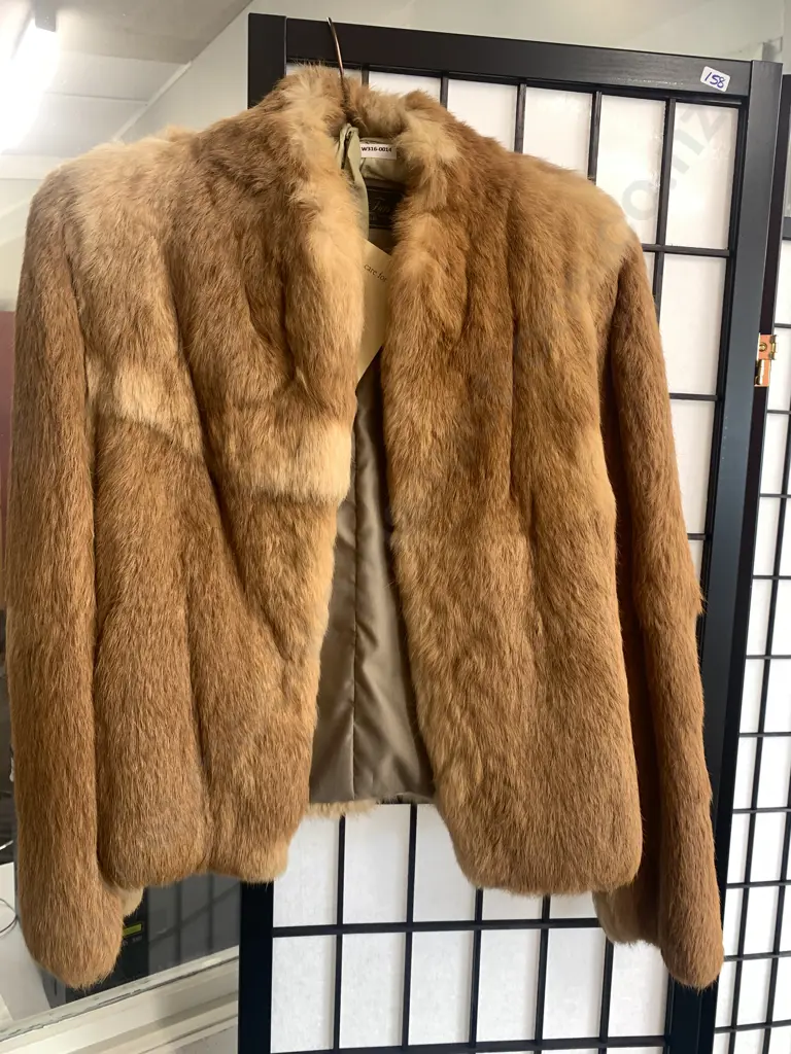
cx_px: 396
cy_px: 527
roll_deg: -2.4
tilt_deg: -5.6
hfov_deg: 53.1
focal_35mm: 26
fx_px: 792
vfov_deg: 67.3
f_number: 1.8
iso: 80
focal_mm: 4.25
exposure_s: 1/50
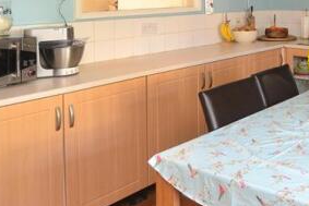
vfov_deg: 27.8
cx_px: 309
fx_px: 388
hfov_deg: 38.5
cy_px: -7
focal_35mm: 45
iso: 200
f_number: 5
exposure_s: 1/2.5
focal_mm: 13
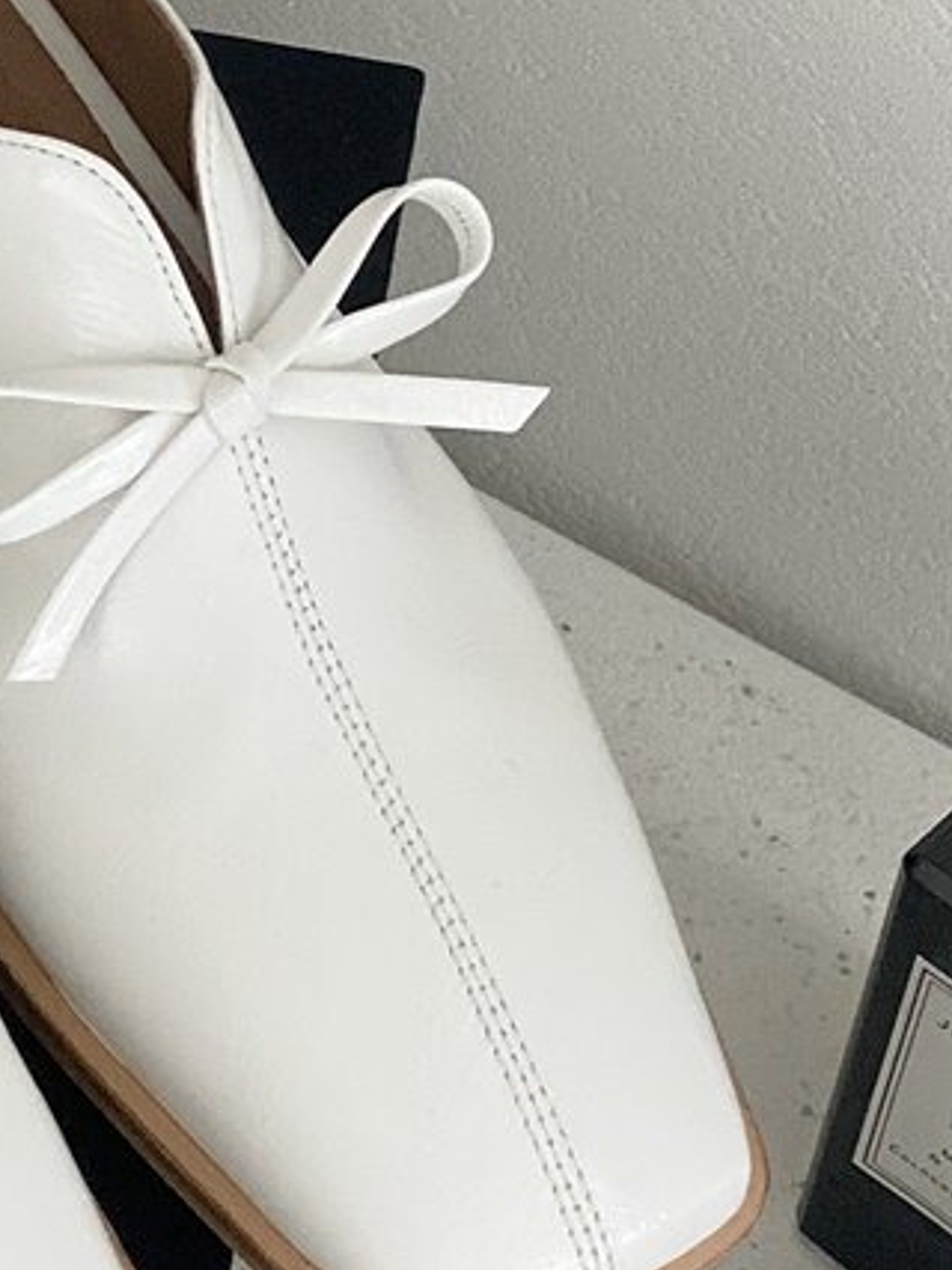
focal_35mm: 156
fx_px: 5723
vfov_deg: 12.6
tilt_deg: -48.8
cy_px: 419
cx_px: 27
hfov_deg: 9.5
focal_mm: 6
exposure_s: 1/122
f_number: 2
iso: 160
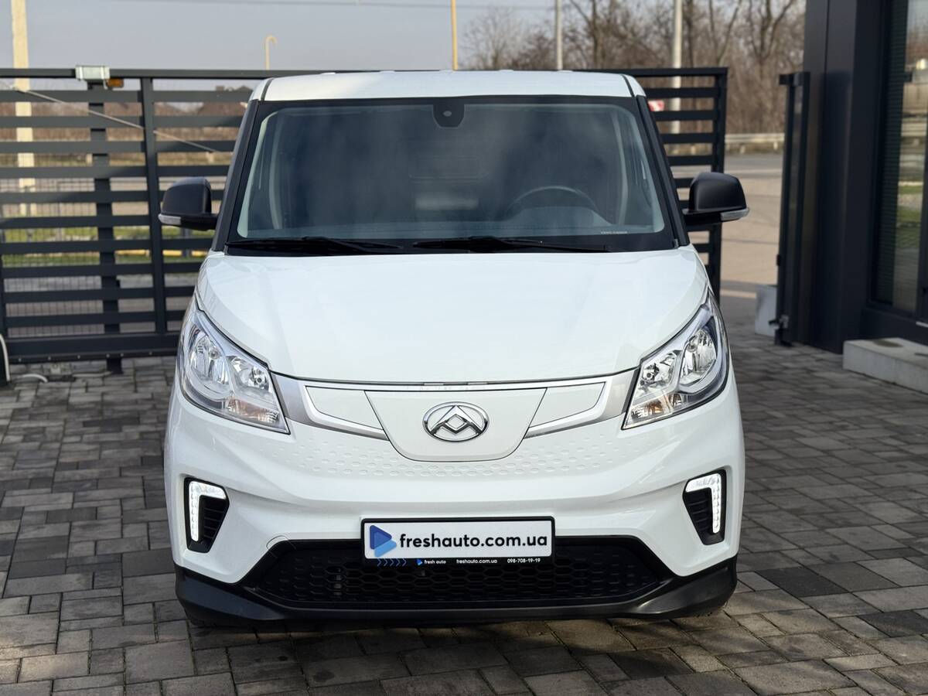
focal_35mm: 48
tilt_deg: -10.3
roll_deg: +0.6
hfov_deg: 39.7
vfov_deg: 30.3
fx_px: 1287
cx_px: 464
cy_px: 348
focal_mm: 6.76
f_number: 1.78
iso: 64
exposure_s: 1/5848
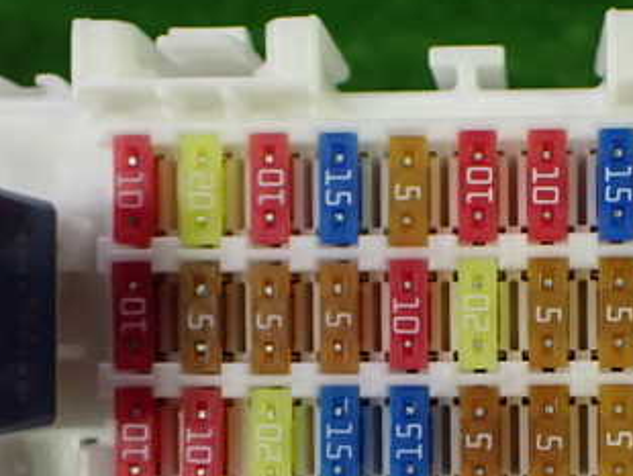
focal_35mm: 58
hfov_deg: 32.5
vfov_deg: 24.9
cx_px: 480
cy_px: 366
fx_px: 1061
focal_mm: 5.4
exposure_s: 1/125
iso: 400
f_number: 2.3
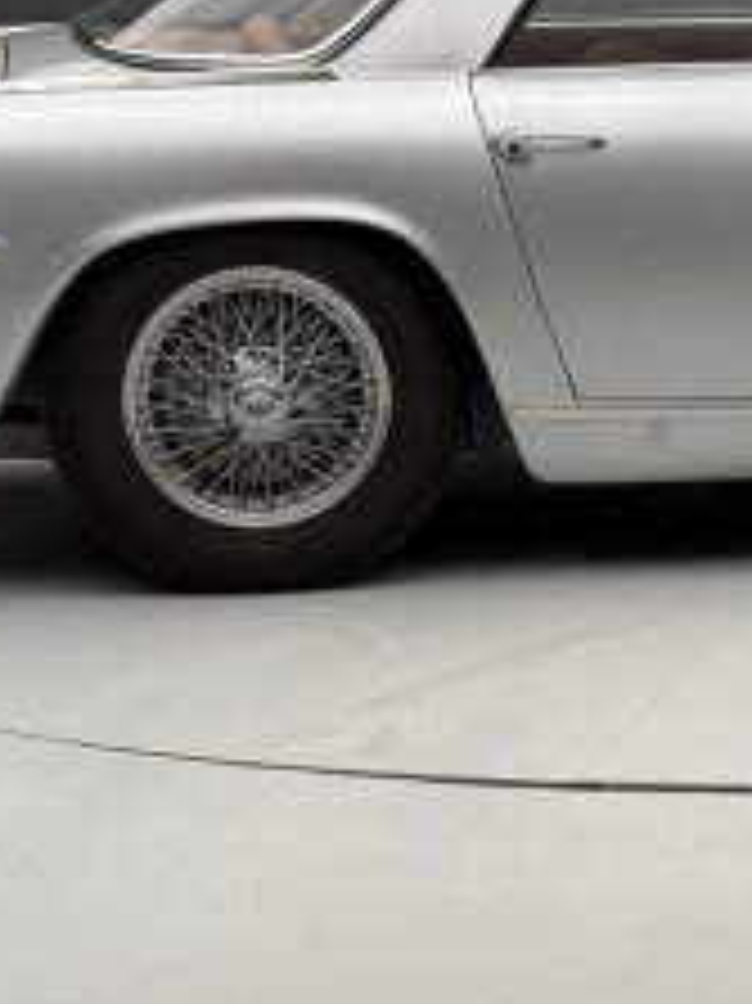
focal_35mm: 138
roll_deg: +1.4
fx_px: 4001
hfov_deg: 10.6
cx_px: 874
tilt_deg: -9.8
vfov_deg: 14.3
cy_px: 446
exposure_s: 1/100
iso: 80
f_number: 1.78
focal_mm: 6.76
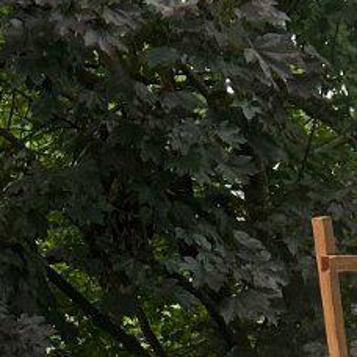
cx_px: 448
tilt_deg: -13.8
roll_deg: -0.2
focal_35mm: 155
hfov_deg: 11.0
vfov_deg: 10.5
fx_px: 1809
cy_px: 686
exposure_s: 1/121
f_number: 1.5
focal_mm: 5.7
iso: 125
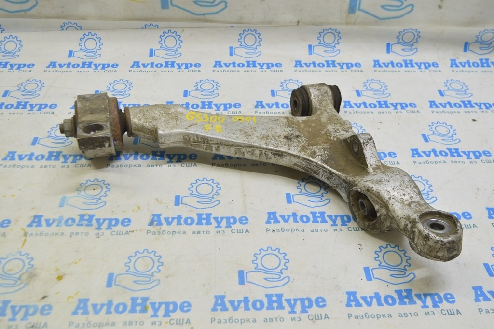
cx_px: 247
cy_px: 164
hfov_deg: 53.2
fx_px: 494
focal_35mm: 36
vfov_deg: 36.8
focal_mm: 24
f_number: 5.6
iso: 400
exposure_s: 1/25
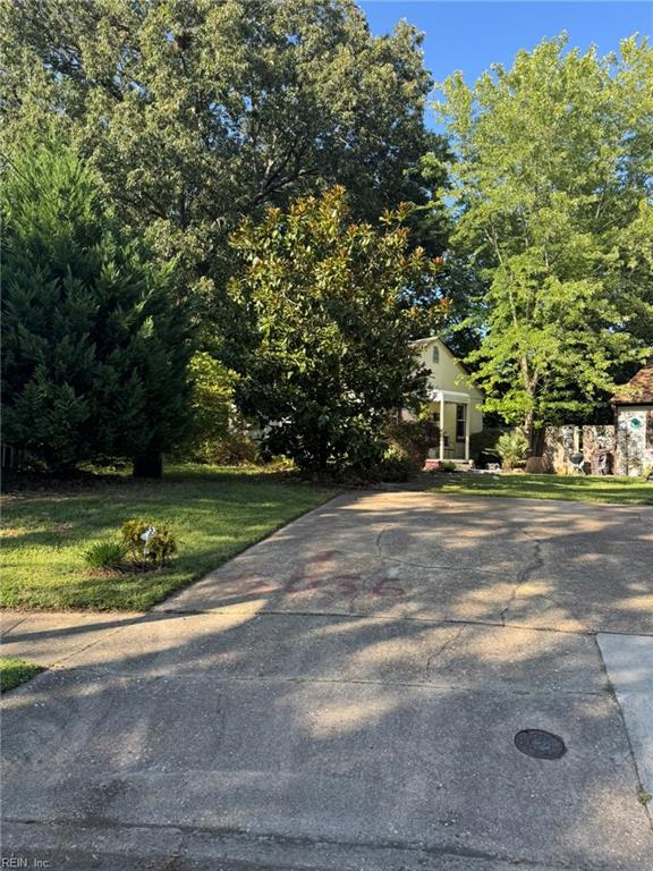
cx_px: 326
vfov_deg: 71.6
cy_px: 436
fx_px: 604
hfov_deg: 56.8
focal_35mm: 24
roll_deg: +0.9
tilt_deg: +0.2
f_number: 1.78
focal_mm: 6.76
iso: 80
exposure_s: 1/773
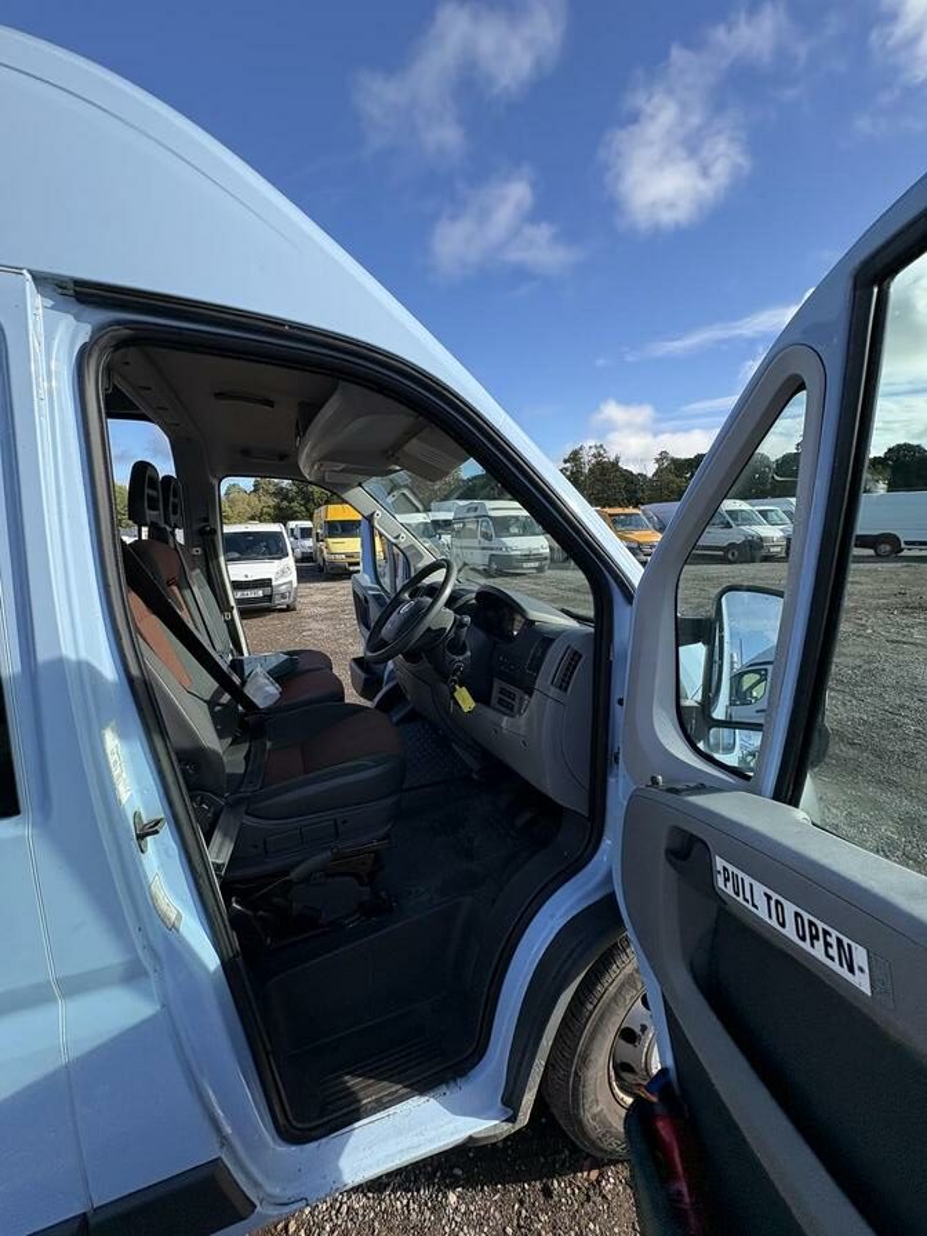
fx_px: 500
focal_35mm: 14
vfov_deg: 102.1
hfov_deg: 85.7
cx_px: 464
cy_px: 618
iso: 64
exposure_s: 1/840
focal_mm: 2.22
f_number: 2.2
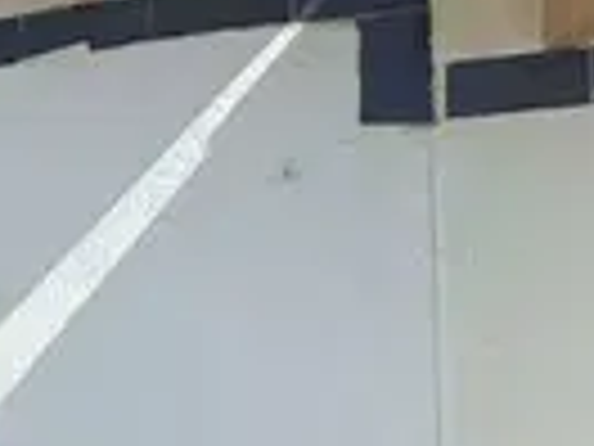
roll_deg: -4.0
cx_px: -976
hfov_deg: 12.7
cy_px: 644
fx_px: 1750
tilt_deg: +5.8
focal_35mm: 102
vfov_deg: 13.7
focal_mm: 2.22
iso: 50
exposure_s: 1/1825
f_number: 2.2
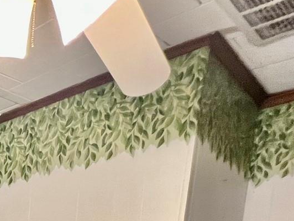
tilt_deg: -8.2
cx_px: -145
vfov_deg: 20.7
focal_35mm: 50
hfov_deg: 27.1
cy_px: 393
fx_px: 425
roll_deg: +0.2
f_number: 1.8
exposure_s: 1/60
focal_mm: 1.57
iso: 250
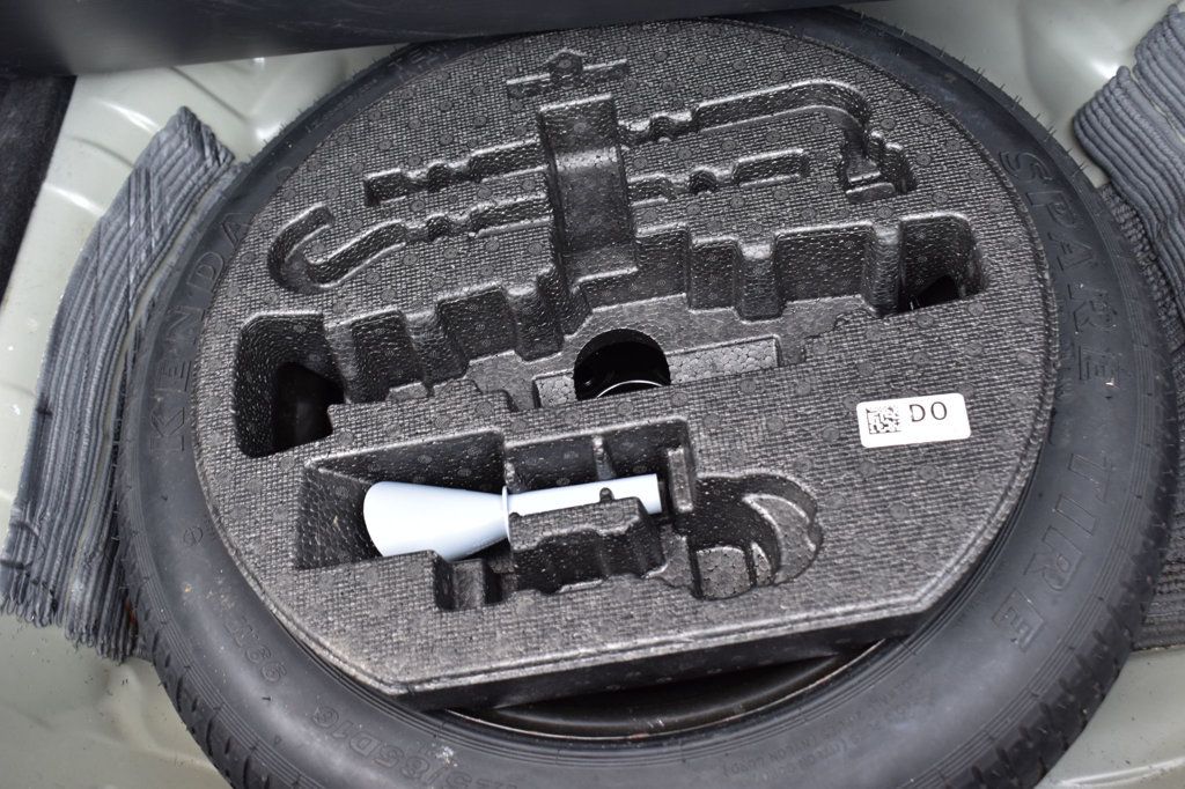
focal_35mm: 40
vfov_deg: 33.0
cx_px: 592
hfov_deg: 47.9
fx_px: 1333
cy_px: 394
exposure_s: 1/25
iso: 400
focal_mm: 27
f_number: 7.1
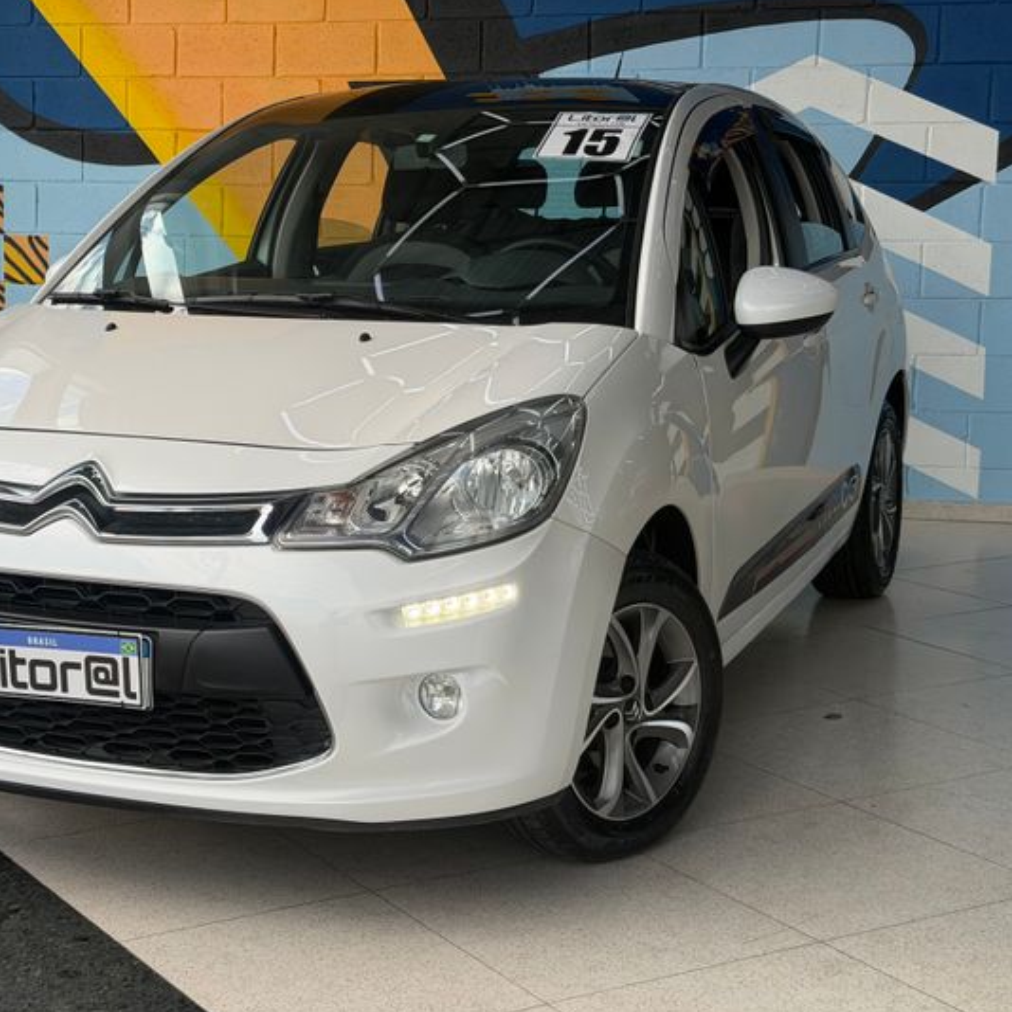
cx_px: 318
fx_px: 2018
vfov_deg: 28.2
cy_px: 476
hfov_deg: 27.9
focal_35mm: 61
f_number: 1.78
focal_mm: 6.76
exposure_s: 1/1285
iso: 64
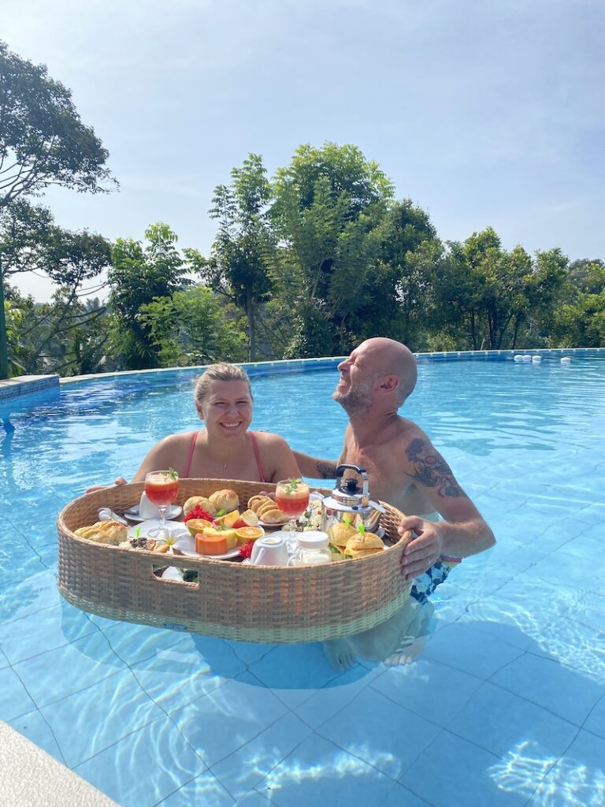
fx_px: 606
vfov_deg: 67.3
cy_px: 404
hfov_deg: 53.1
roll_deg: -1.2
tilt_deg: -6.1
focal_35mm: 26
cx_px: 302
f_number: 1.8
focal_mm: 4.25
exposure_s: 1/1927
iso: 32
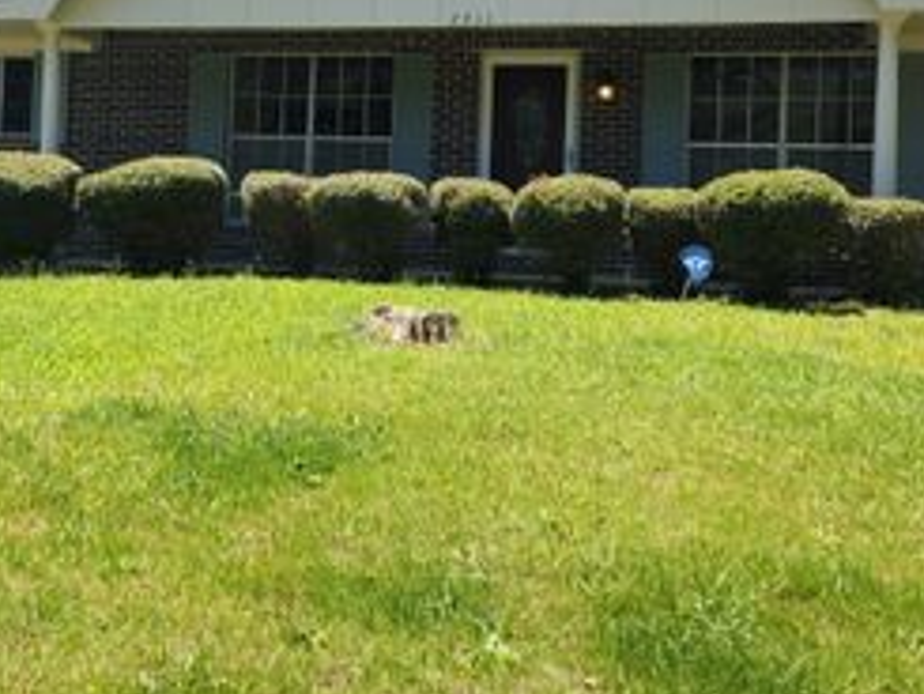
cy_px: 213
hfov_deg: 40.2
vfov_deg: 30.6
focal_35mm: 47
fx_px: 1255
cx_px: 370
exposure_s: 1/854
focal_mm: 5.4
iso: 20
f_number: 1.8
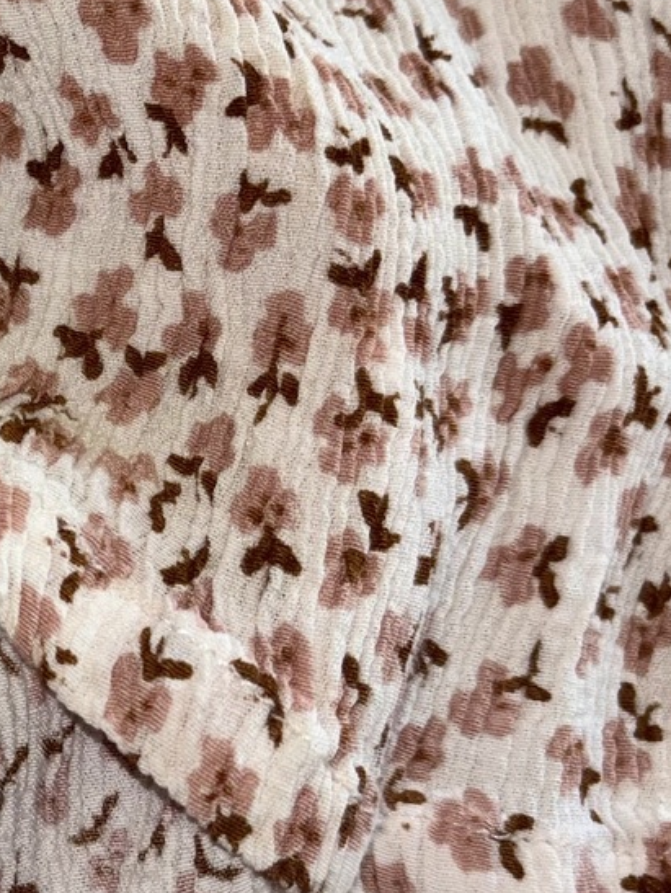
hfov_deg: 17.7
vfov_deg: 25.6
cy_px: 429
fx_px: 1962
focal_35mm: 76
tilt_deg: -73.4
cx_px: -279
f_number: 1.6
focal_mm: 5.96
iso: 32
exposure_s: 1/71
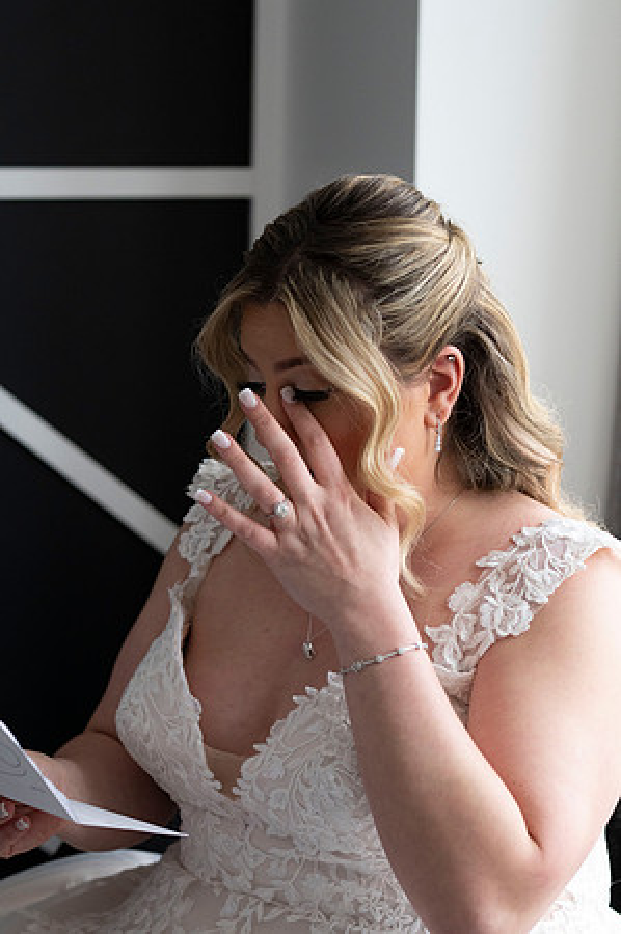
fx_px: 2204
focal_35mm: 85
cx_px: 310
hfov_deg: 16.0
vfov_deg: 23.9
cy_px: 467
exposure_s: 1/2500
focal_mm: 85
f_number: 4
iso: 4000
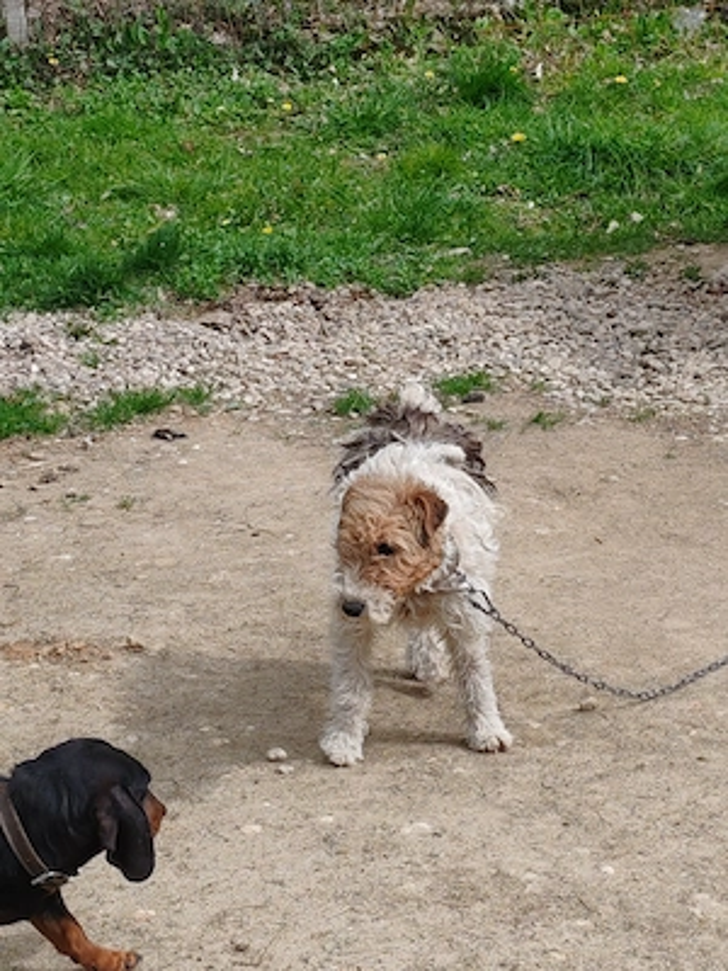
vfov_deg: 18.4
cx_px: 364
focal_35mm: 107
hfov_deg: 13.8
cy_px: 486
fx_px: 3000
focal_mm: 6.12
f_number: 1.9
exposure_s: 1/260
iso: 50
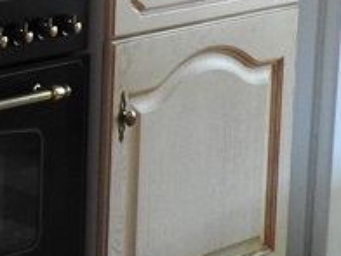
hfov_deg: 11.2
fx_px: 1547
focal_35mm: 157
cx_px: -378
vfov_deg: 9.2
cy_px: -110
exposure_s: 1/13
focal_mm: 5.4
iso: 400
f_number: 4
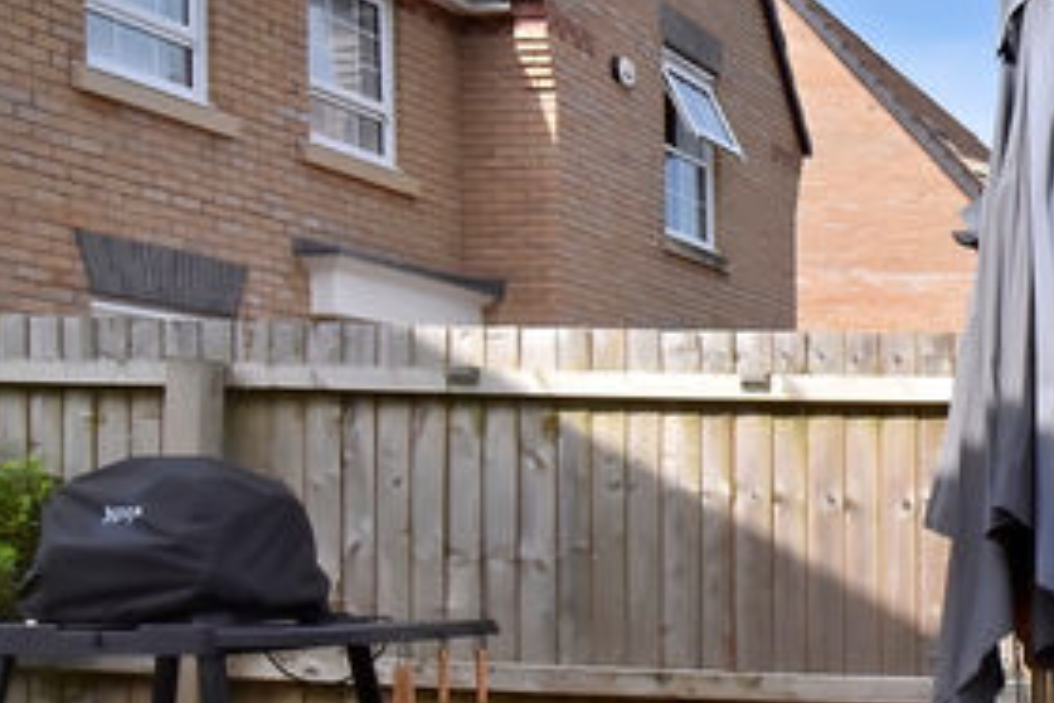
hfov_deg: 30.1
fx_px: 1610
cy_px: 550
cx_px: 1309
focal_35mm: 55
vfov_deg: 24.3
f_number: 22
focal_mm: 10
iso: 800
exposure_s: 1/200
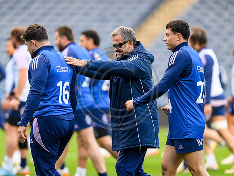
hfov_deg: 4.1
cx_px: 132
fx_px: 3299
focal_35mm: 488
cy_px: 77
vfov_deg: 3.0
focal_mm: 400
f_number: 3.2
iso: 1000
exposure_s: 1/1250
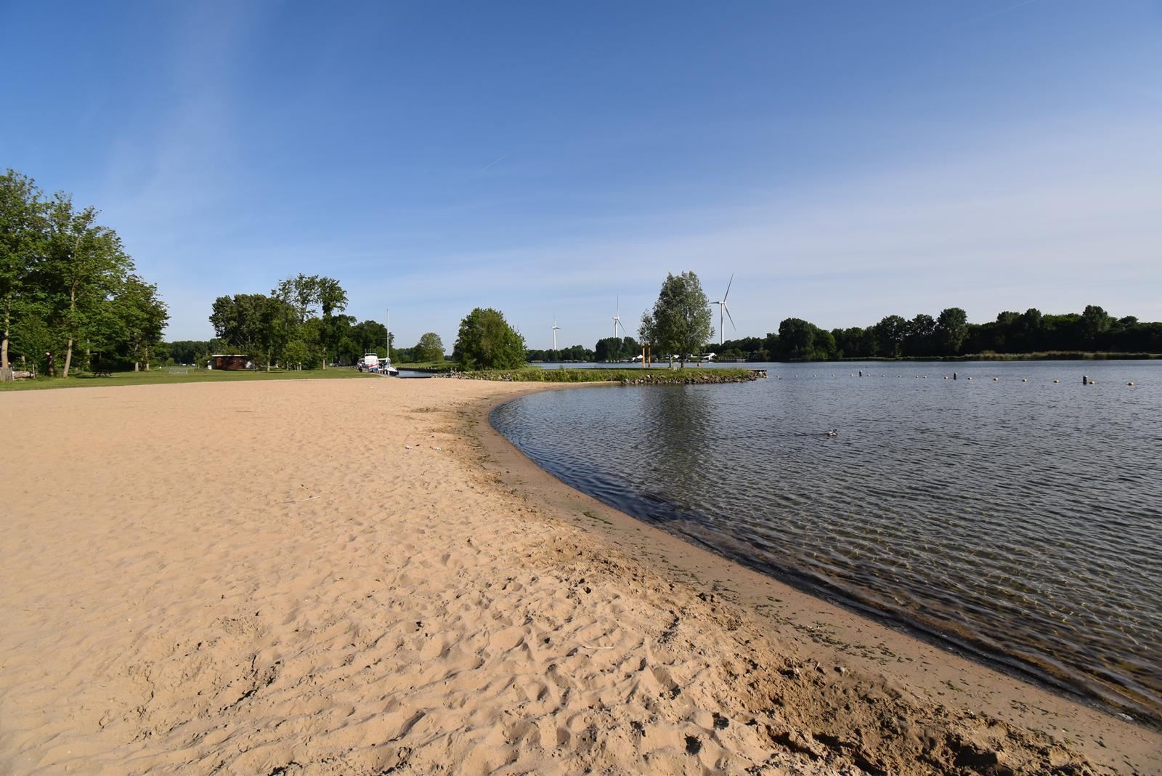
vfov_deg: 77.4
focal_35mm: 15
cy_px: 388
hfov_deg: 100.4
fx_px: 484
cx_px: 581
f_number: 8
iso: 200
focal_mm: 10
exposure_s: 1/500
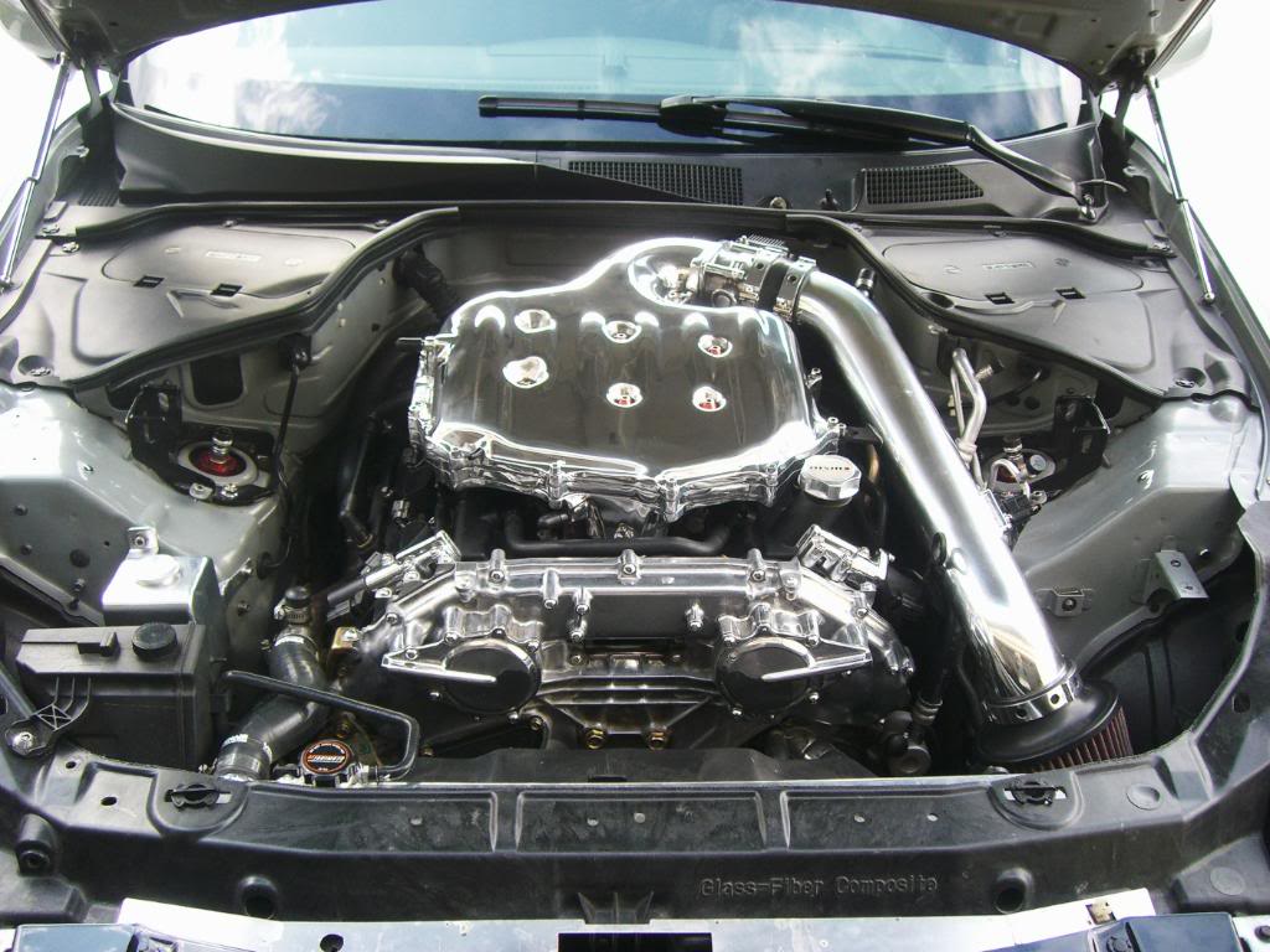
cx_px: 635
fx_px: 1394
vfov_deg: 37.7
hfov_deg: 49.0
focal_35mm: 38
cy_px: 476
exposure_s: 1/80
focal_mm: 6.2
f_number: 2.7
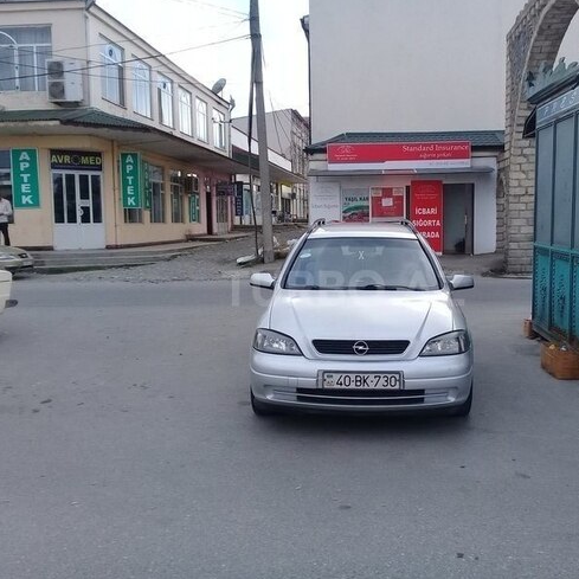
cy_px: 288
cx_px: 343
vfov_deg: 44.9
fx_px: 700
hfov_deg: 44.7
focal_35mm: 37
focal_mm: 3.3
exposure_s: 1/456
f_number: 2.2
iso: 50
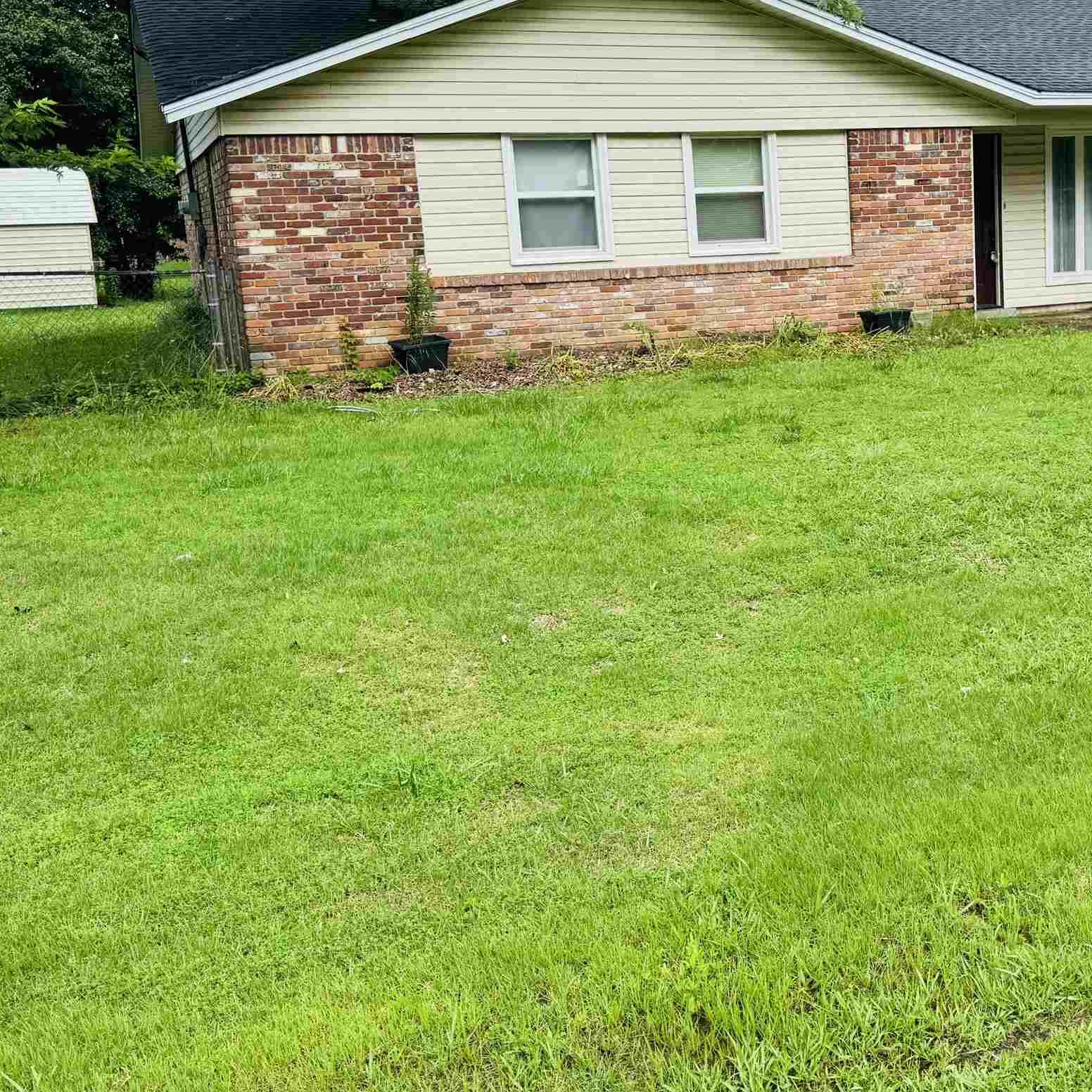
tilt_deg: -10.3
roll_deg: +2.2
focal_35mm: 42
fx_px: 1499
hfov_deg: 38.5
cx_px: 872
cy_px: 484
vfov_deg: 40.0
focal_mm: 6.76
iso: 80
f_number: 1.78
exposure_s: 1/1560
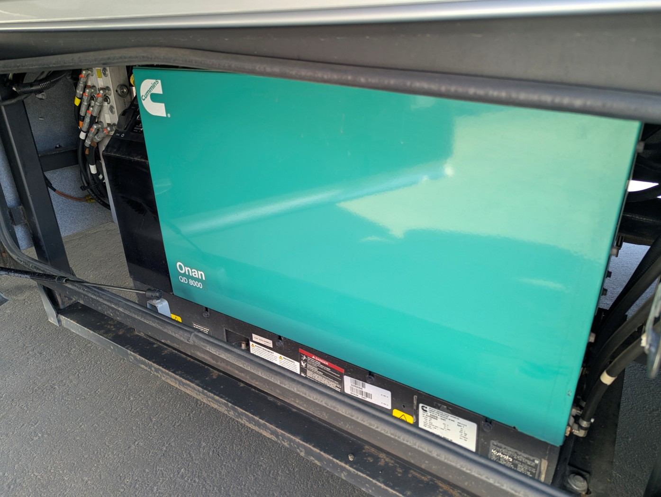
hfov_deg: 71.5
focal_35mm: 24
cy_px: 248
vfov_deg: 56.9
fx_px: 459
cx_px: 330
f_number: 1.85
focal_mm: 6.81
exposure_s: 1/70.8
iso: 40
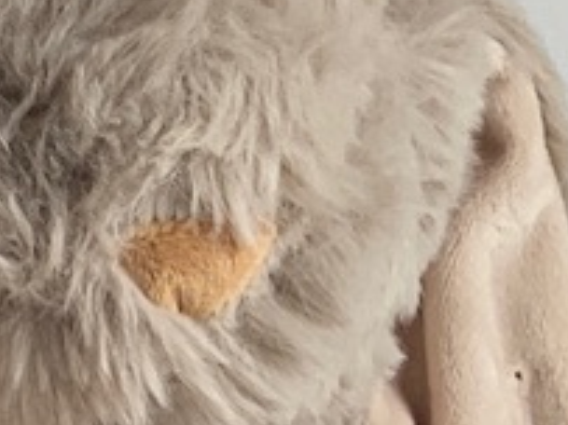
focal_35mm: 183
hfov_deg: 9.2
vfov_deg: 7.7
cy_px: 900
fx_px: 3001
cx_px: -996
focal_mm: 3
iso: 25
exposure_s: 1/353
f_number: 1.8
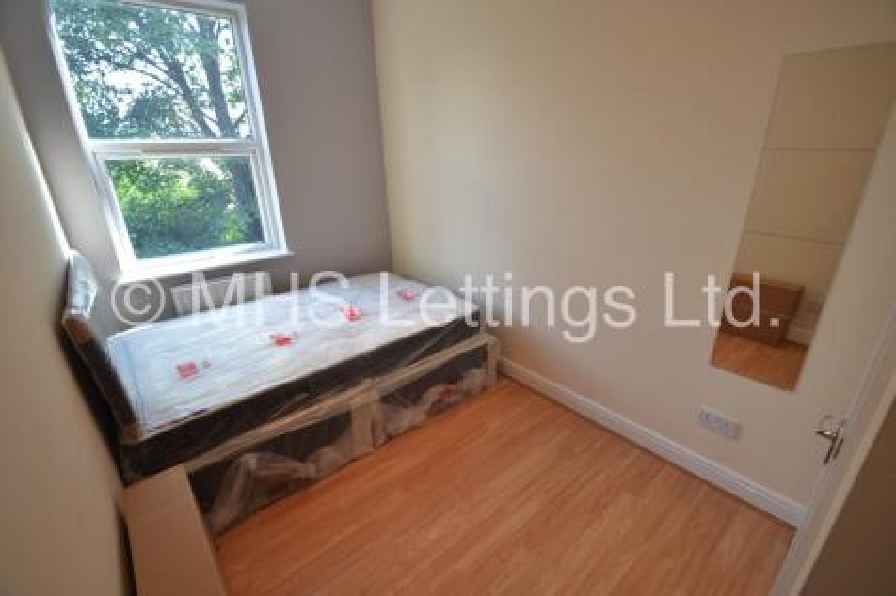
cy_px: 298
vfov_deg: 77.3
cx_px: 448
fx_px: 373
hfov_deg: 100.4
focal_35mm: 15
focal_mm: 10
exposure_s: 1/320
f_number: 4.5
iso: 1000
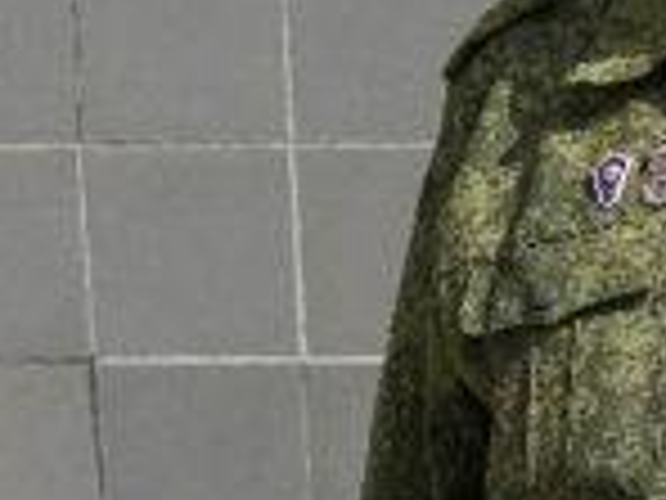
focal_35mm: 211
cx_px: 1310
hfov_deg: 8.9
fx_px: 4068
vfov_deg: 7.0
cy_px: 311
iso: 100
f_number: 4.5
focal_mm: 29
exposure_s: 1/500
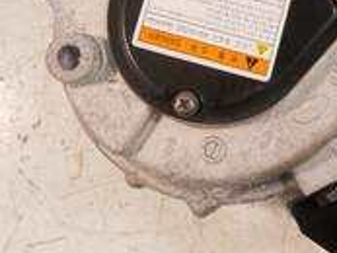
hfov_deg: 26.9
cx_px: 218
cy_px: -33
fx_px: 701
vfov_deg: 19.5
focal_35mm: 72
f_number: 3.5
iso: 400
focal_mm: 13
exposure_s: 1/60
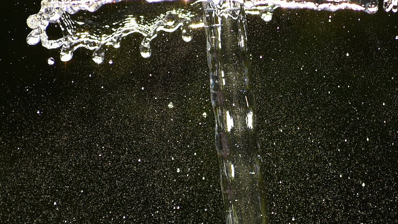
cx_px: 296
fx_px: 7431
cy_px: 157
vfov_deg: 1.7
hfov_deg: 3.1
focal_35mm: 704
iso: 320
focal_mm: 180
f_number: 5.3
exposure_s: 1/3200
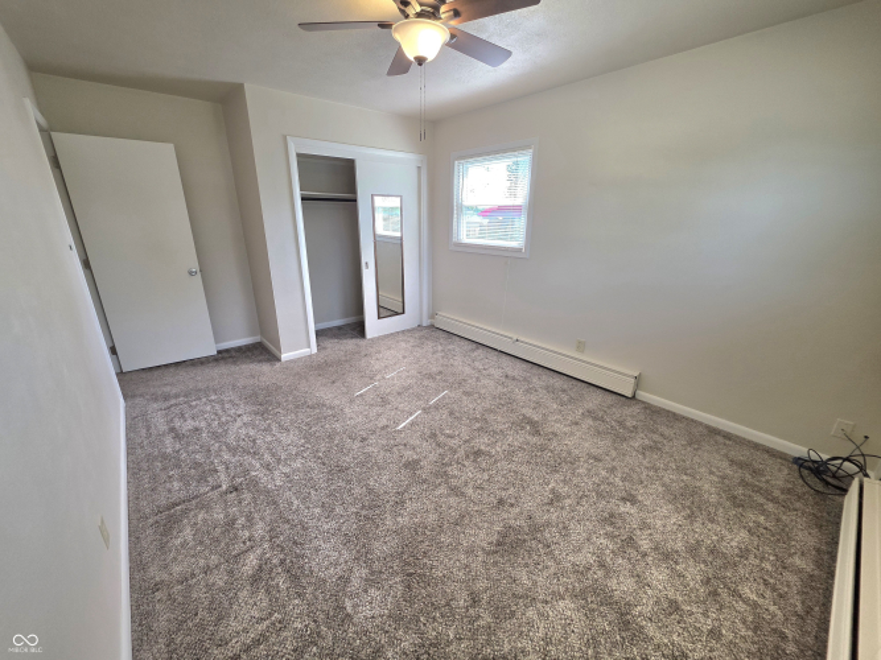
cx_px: 440
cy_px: 330
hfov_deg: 106.2
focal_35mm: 13
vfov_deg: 89.9
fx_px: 331
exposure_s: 1/120
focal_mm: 2.2
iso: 80
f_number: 1.9
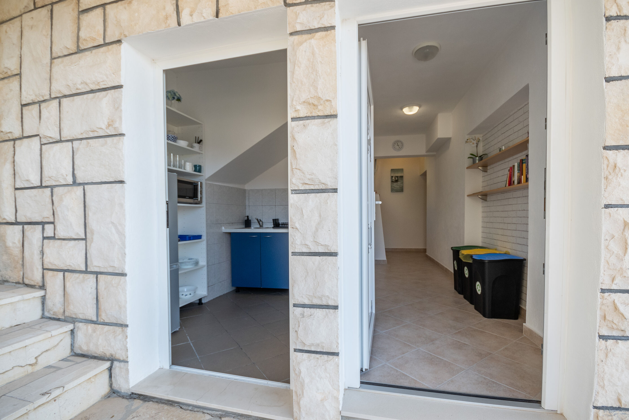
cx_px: 314
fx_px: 262
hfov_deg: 100.4
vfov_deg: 77.4
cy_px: 210
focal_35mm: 15
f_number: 8
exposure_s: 1/80
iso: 250
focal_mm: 10
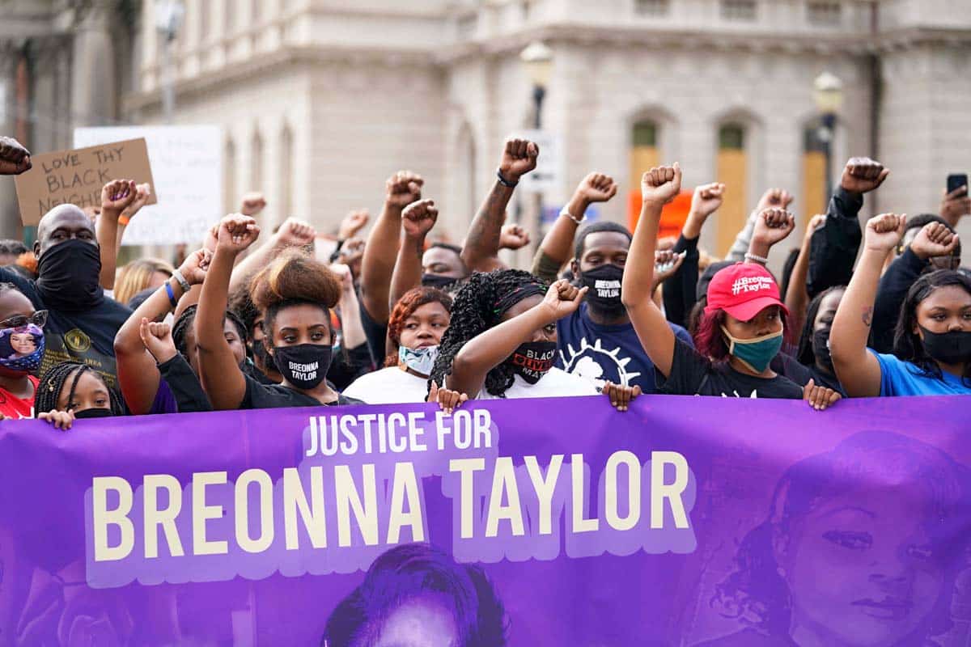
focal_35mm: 103
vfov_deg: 13.3
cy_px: 324
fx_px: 2778
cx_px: 486
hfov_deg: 19.8
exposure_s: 1/800
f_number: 2.8
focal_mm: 103
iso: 320
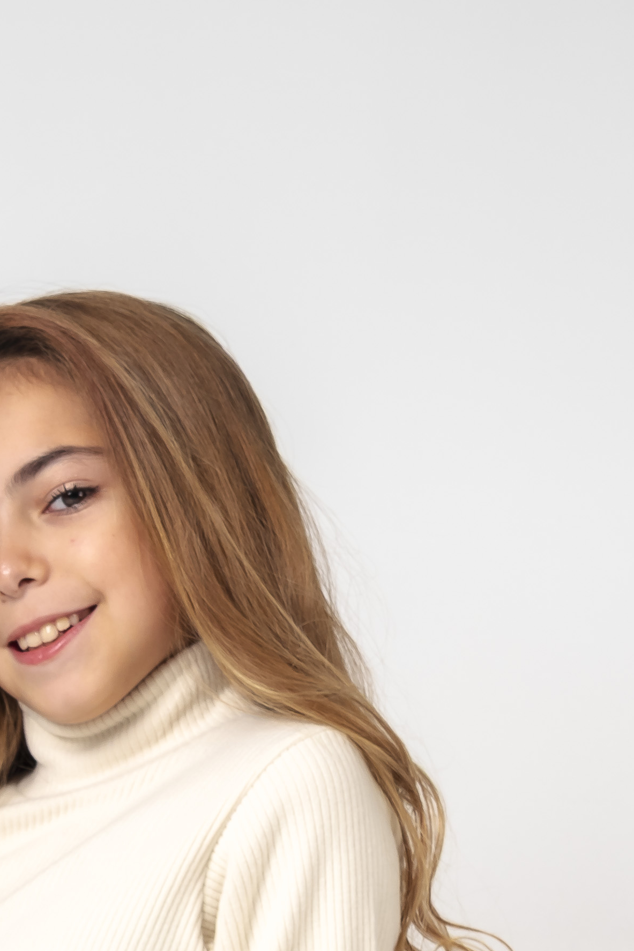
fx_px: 3037
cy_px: 1544
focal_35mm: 115
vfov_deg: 15.9
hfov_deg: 11.5
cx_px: -238
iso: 100
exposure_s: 1/125
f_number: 7.1
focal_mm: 34
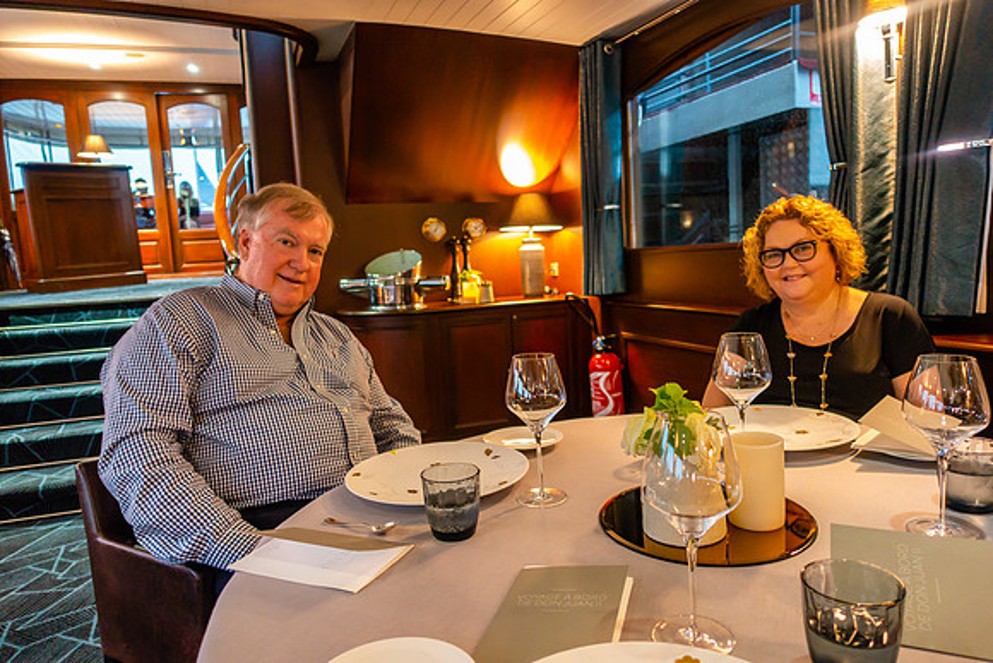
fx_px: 662
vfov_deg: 53.2
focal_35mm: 24
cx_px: 496
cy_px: 332
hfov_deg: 73.7
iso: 1000
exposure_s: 1/15
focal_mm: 8.8
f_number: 1.8
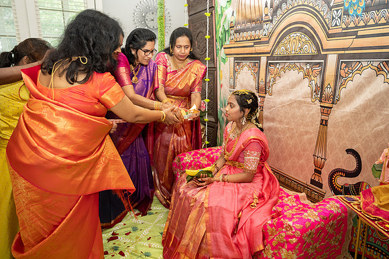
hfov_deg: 72.8
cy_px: 130
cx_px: 194
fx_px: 264
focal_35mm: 24
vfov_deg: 52.4
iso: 800
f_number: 3.5
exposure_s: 1/160
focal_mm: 24
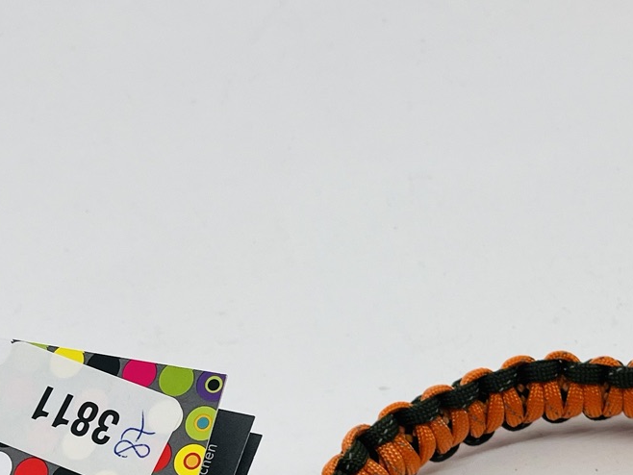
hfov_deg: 24.2
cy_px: 475
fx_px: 1445
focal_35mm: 79
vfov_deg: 18.2
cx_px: 528
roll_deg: +4.8
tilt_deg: -41.4
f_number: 1.6
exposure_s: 1/221
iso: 40
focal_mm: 5.1
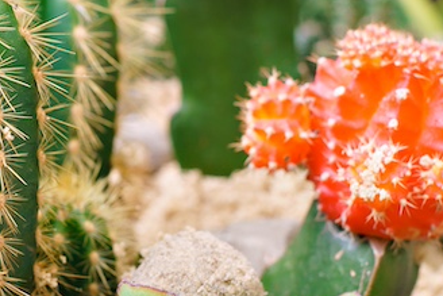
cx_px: 107
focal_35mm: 122
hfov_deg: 16.7
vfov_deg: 11.2
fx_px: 1502
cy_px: 162
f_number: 5.6
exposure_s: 1/250
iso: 320
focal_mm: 40
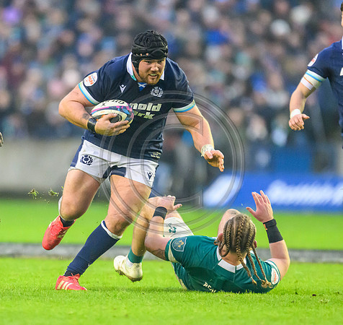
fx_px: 10406
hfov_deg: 1.9
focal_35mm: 954
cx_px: 149
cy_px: 191
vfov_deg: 1.8
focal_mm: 560
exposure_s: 1/1250
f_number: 4
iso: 8000
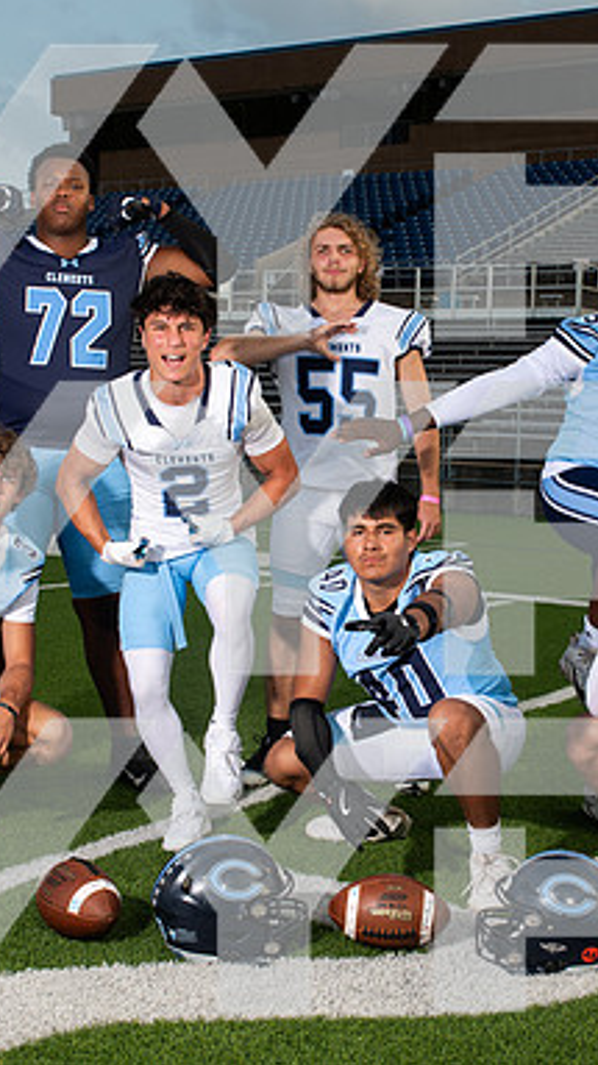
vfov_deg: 38.5
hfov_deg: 22.1
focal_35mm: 54
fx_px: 1525
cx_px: 389
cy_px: 530
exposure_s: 1/320
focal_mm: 34
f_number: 7.1
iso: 160
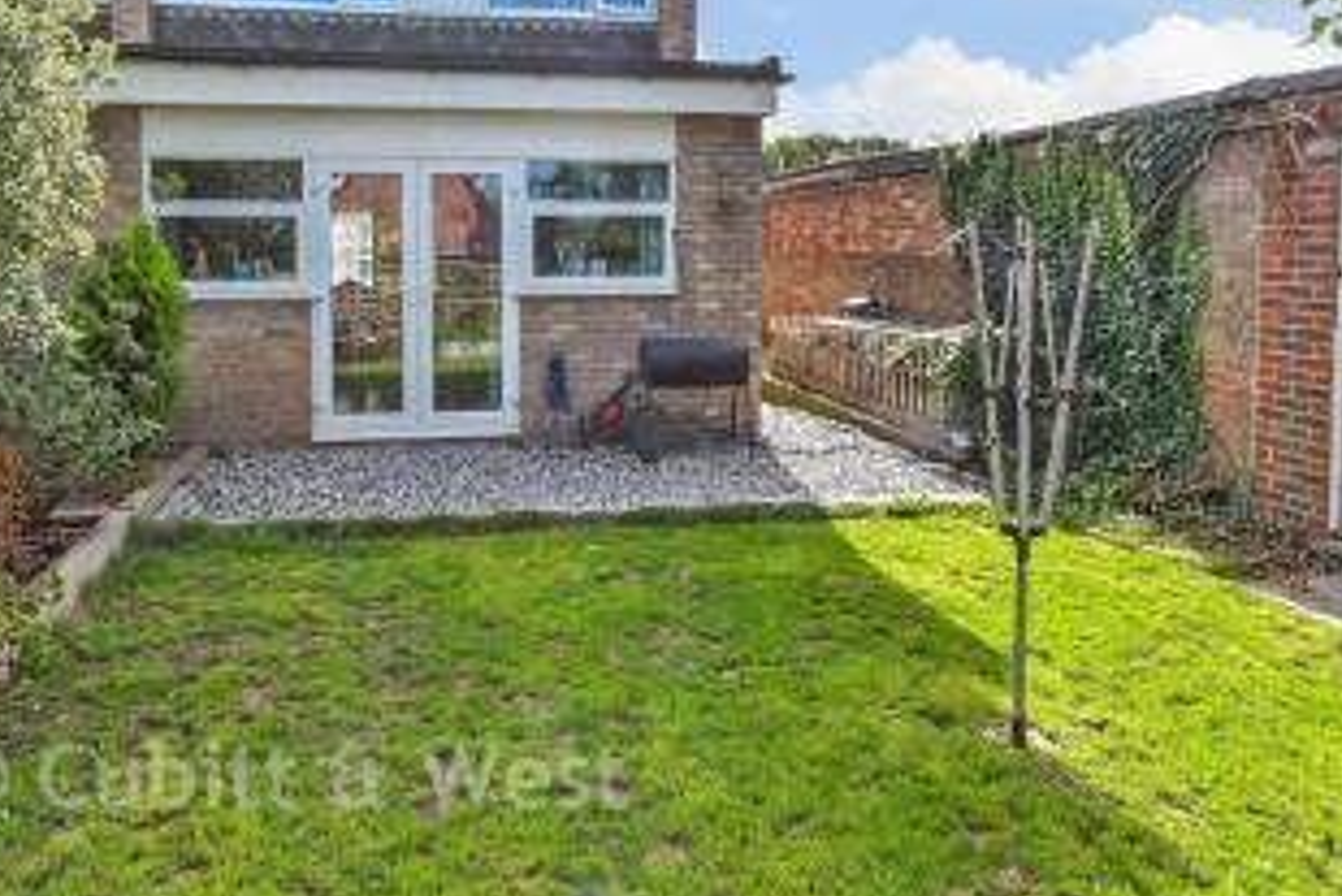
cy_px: 305
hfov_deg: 75.9
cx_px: 615
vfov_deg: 54.1
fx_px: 858
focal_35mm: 23
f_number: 8
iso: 400
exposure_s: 1/250
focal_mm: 10
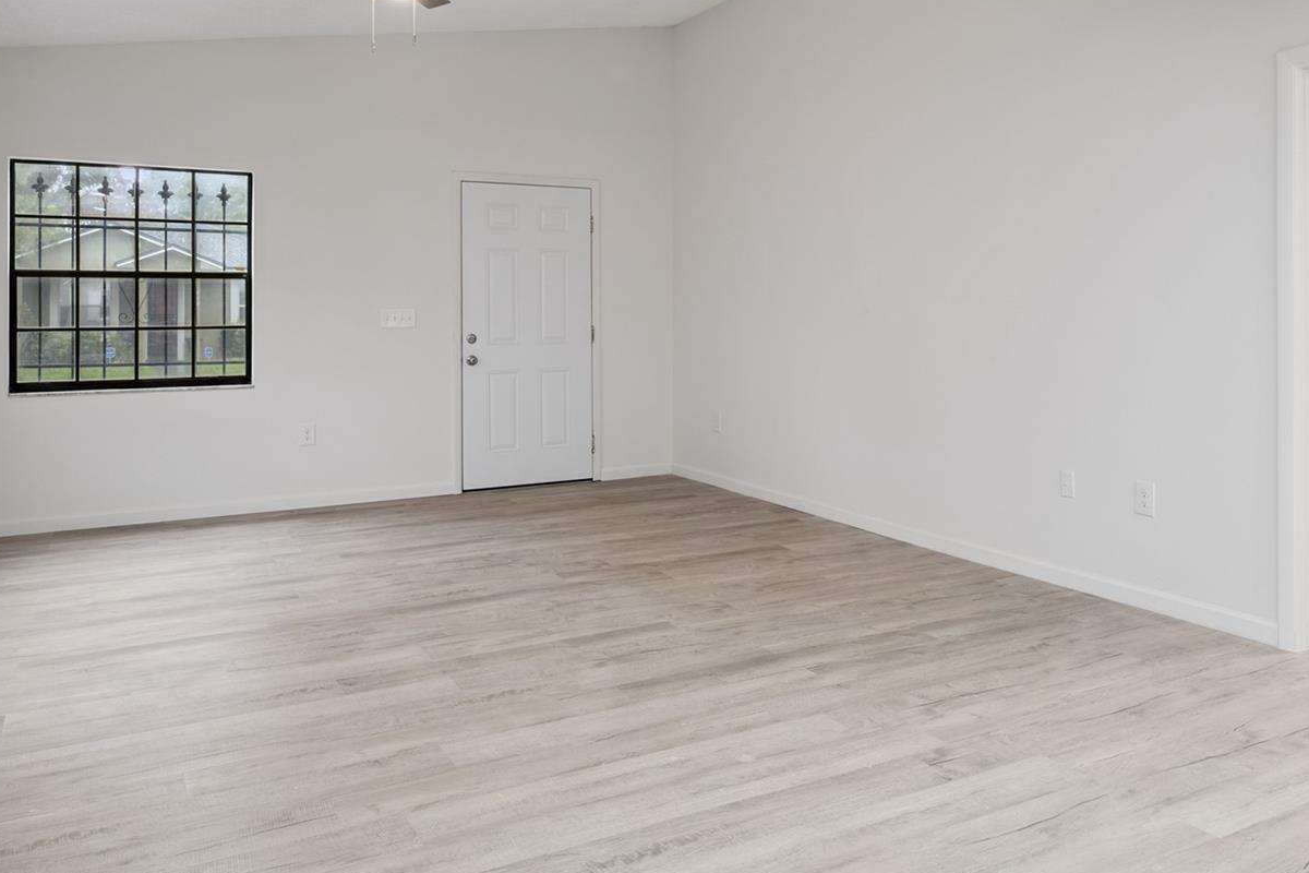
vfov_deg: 44.9
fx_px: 1042
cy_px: 310
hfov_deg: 64.0
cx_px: 735
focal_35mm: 29
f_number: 9
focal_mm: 21.5
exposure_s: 1/2.5
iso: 200
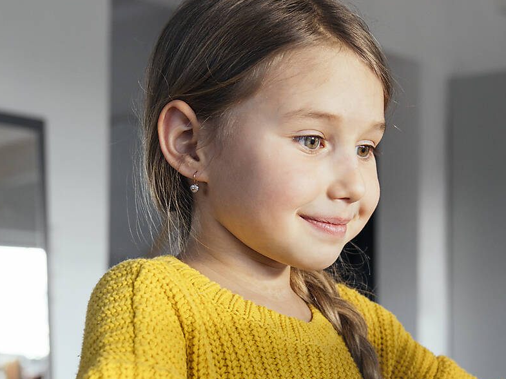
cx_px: 367
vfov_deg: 19.5
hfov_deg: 25.7
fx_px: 1096
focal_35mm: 75
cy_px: 268
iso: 400
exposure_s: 1/125
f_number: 3.5
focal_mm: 34
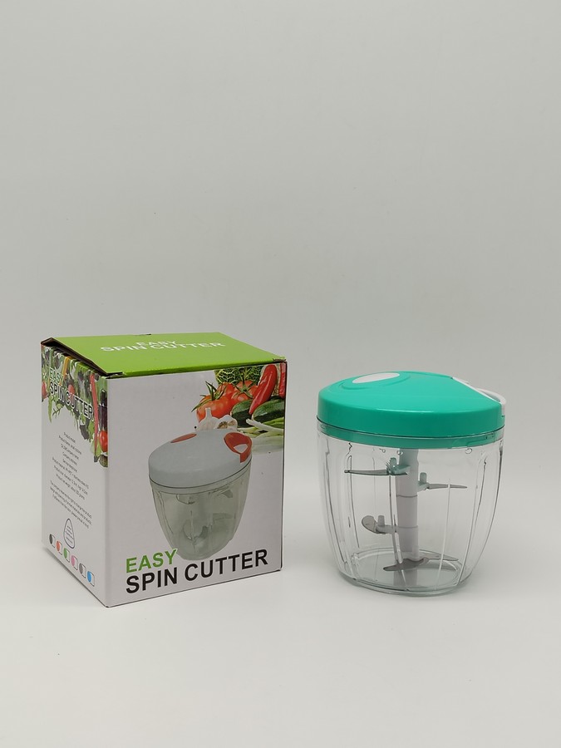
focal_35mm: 48
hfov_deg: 30.3
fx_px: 1037
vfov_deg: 39.7
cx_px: 280
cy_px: 374
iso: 153
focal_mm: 5.25
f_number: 1.75
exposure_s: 1/100
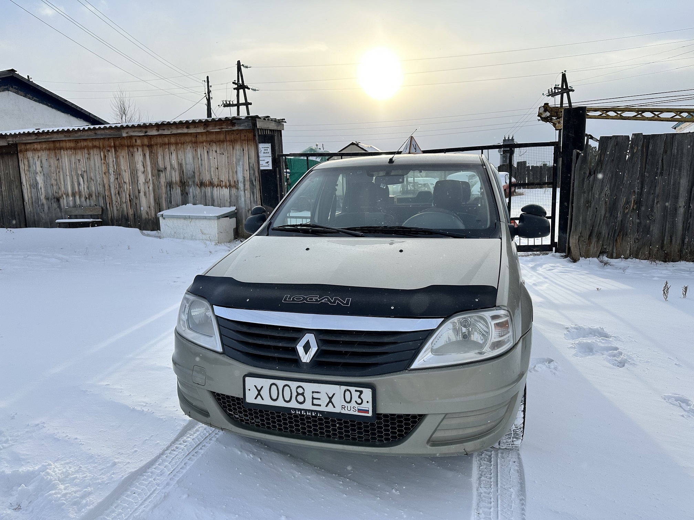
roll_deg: +1.4
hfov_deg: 71.6
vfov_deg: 56.8
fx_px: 481
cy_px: 260
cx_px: 347
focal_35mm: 24
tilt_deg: -10.0
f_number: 1.78
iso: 80
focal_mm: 6.86
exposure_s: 1/3861
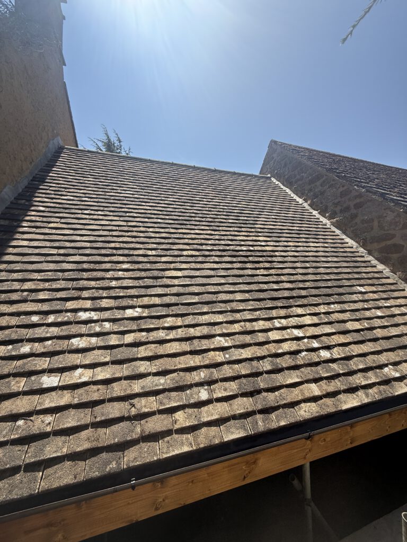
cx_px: 204
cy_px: 271
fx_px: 219
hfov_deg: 85.7
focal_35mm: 14
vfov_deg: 102.1
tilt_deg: +1.8
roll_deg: +0.5
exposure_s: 1/1745
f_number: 2.2
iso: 50
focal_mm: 2.22
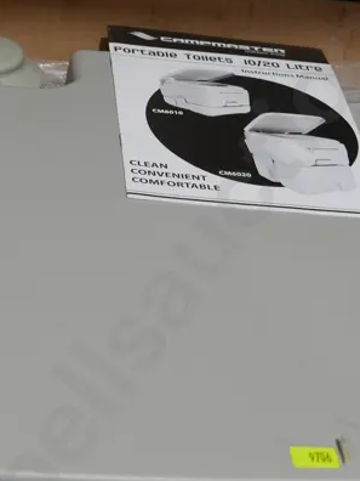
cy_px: 239
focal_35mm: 88
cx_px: 213
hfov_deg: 16.8
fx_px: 1220
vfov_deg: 22.3
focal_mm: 17
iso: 250
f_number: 4
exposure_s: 1/60
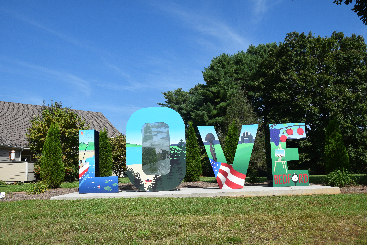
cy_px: 122
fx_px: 336
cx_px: 184
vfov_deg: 40.0
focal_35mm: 33
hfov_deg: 57.2
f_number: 10
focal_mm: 22
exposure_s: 1/400
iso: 200
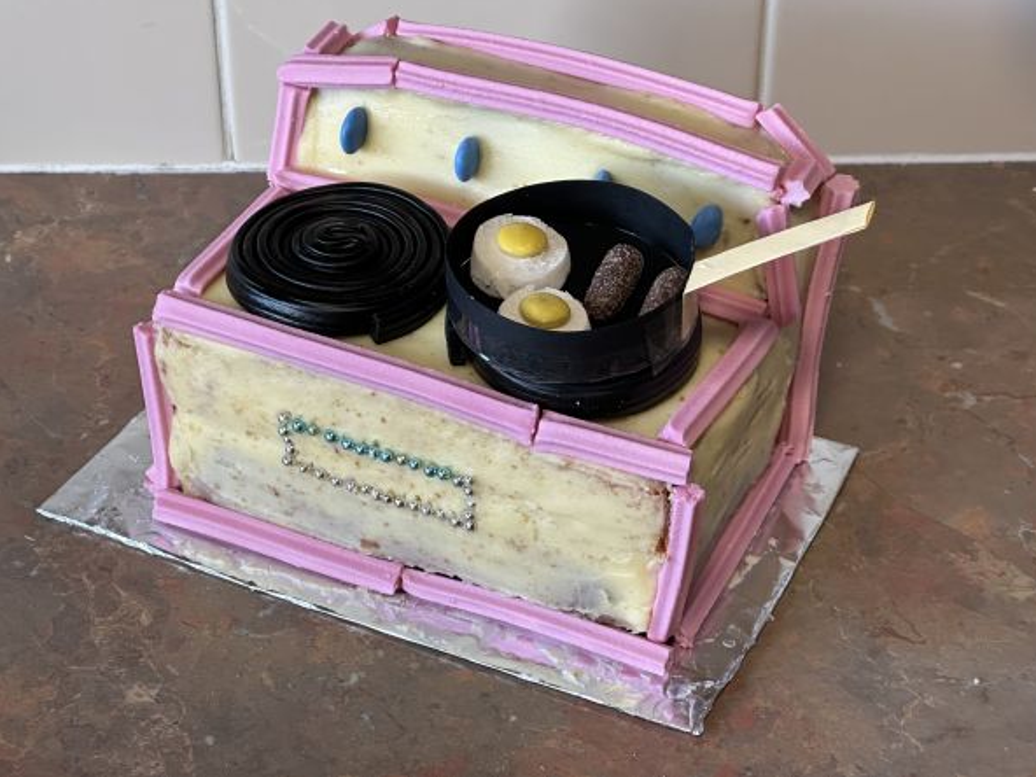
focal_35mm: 78
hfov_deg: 25.0
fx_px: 2334
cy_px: 385
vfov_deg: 18.9
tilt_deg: -37.0
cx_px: 522
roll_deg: -0.5
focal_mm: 9
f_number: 2.8
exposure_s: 1/50
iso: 160
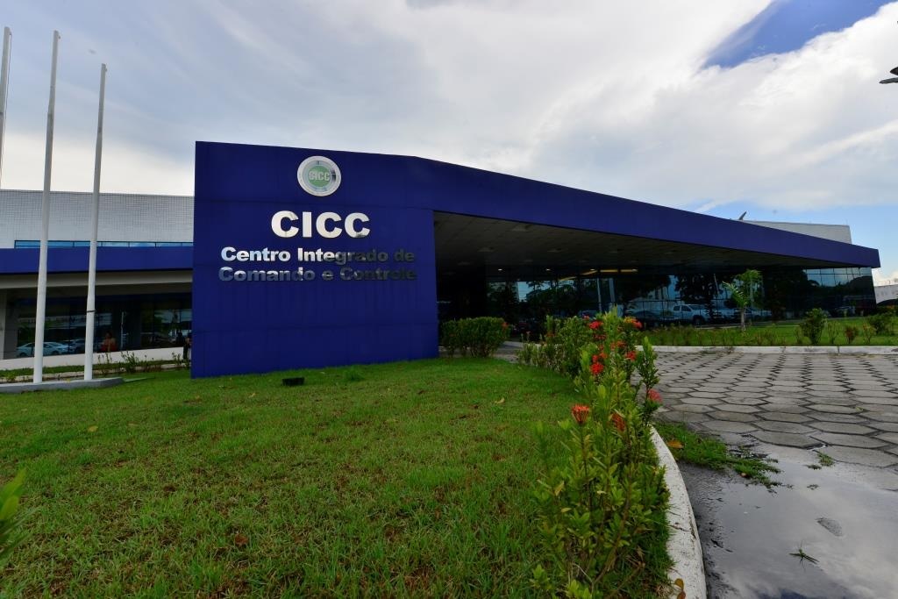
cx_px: 449
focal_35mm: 15
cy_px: 300
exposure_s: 1/250
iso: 320
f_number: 13
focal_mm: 15
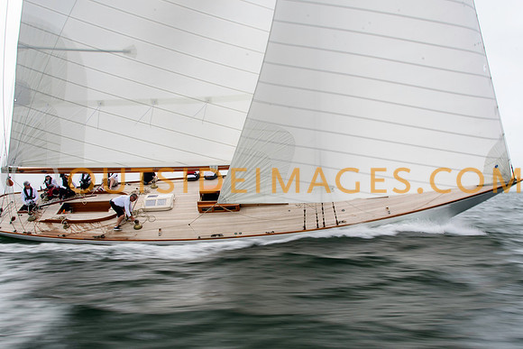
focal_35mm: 36
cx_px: 262
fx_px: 529
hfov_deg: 52.6
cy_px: 174
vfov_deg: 36.5
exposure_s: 1/20
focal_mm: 24
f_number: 22
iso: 50
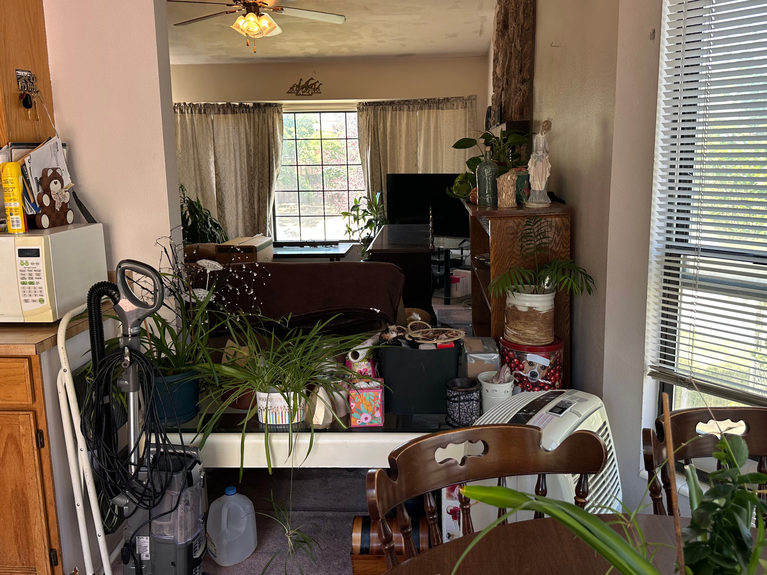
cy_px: 257
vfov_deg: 48.1
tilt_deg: -9.3
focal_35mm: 29
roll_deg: +0.6
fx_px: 643
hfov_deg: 61.6
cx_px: 401
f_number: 1.78
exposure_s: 1/121
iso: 80
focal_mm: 6.86
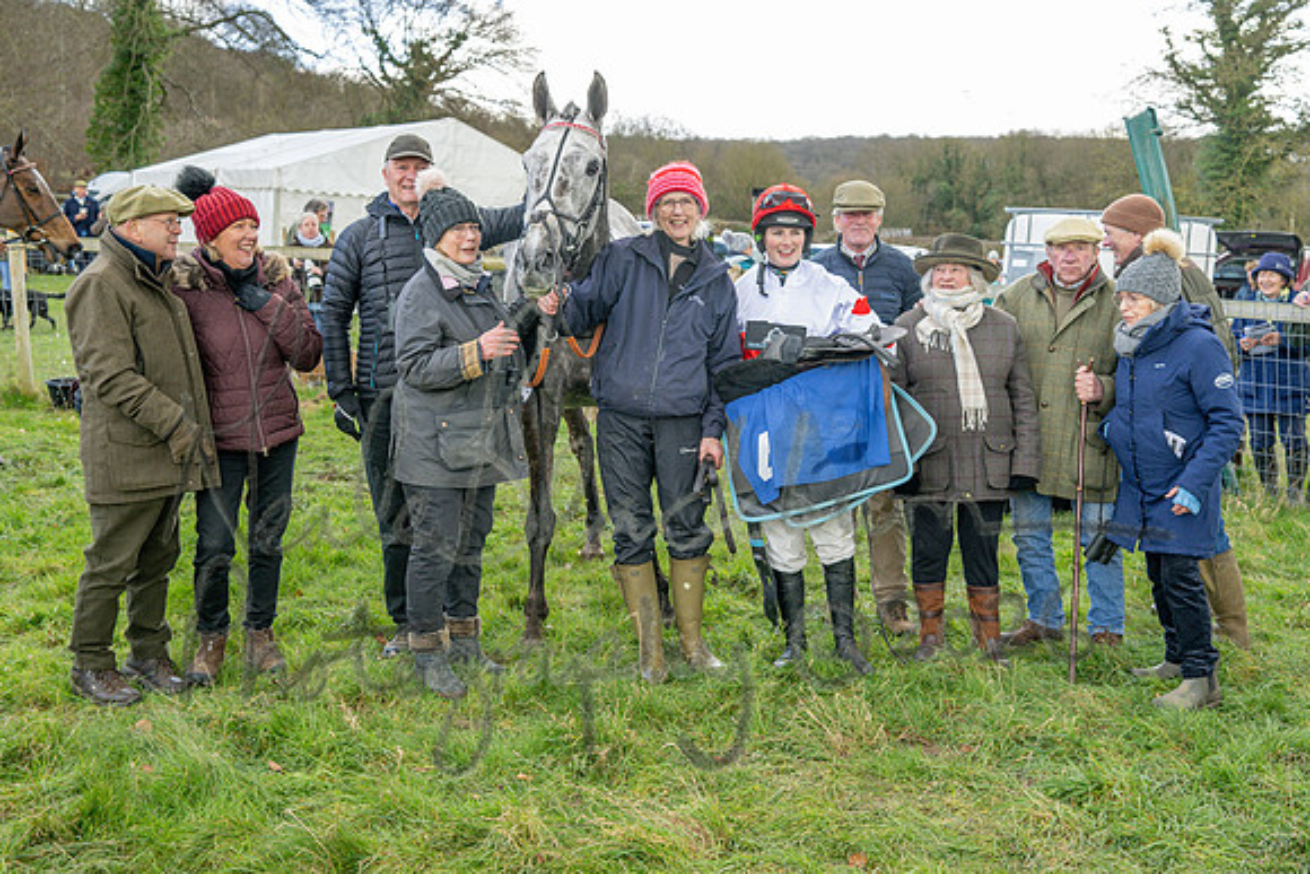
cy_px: 423
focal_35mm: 39
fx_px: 1415
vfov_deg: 34.3
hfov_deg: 49.7
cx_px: 663
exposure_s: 1/400
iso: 400
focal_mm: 35
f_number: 4
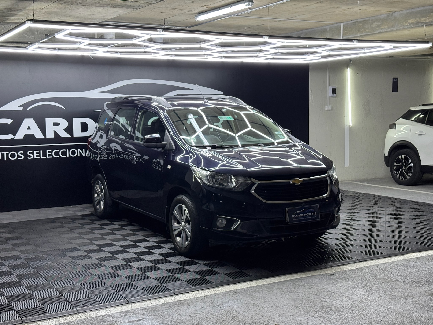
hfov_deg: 39.7
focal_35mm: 48
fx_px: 600
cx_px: 216
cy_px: 162
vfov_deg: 30.3
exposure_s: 1/60
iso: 160
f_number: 1.78
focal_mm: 6.76
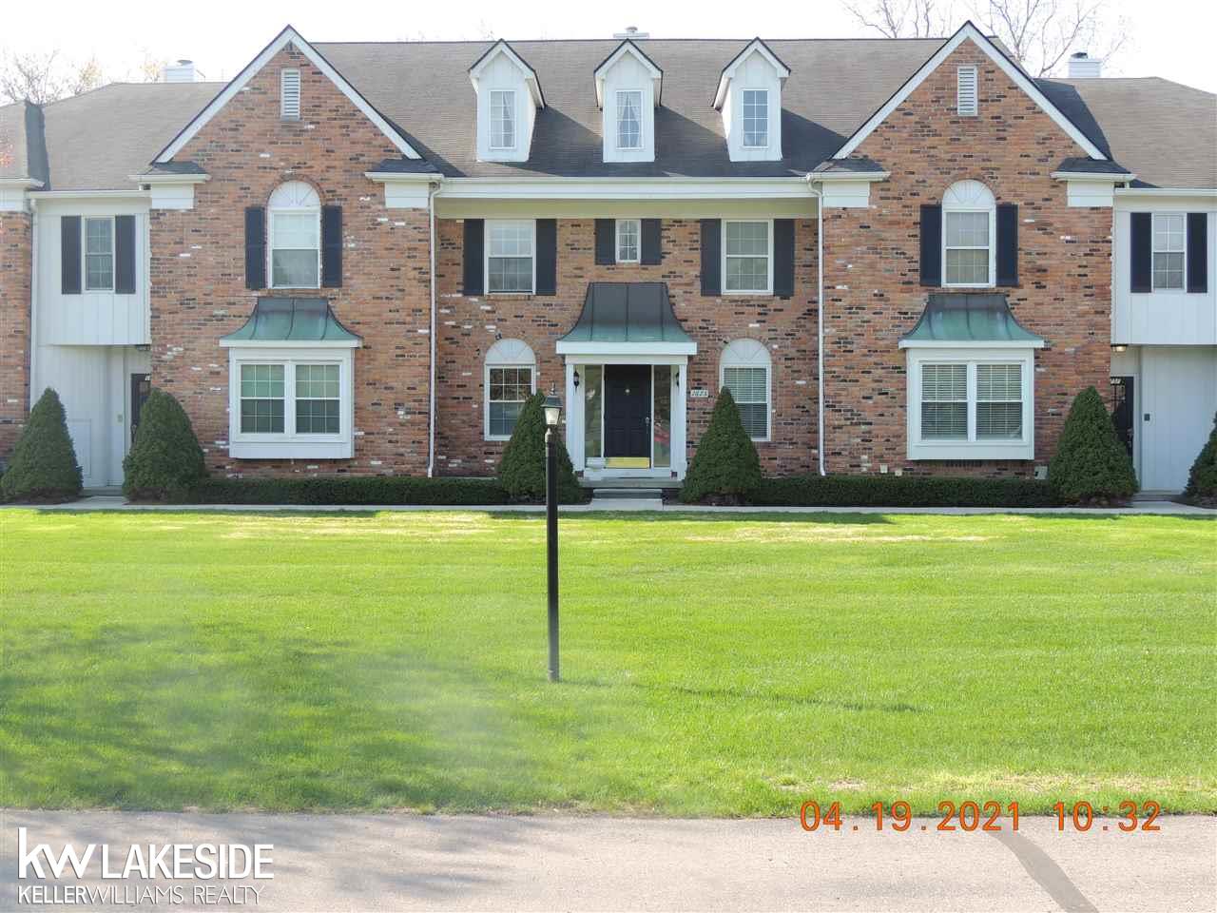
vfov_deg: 36.0
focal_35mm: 40
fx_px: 1406
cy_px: 456
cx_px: 608
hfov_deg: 46.8
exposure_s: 1/250
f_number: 3.3
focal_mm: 7.1
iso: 100
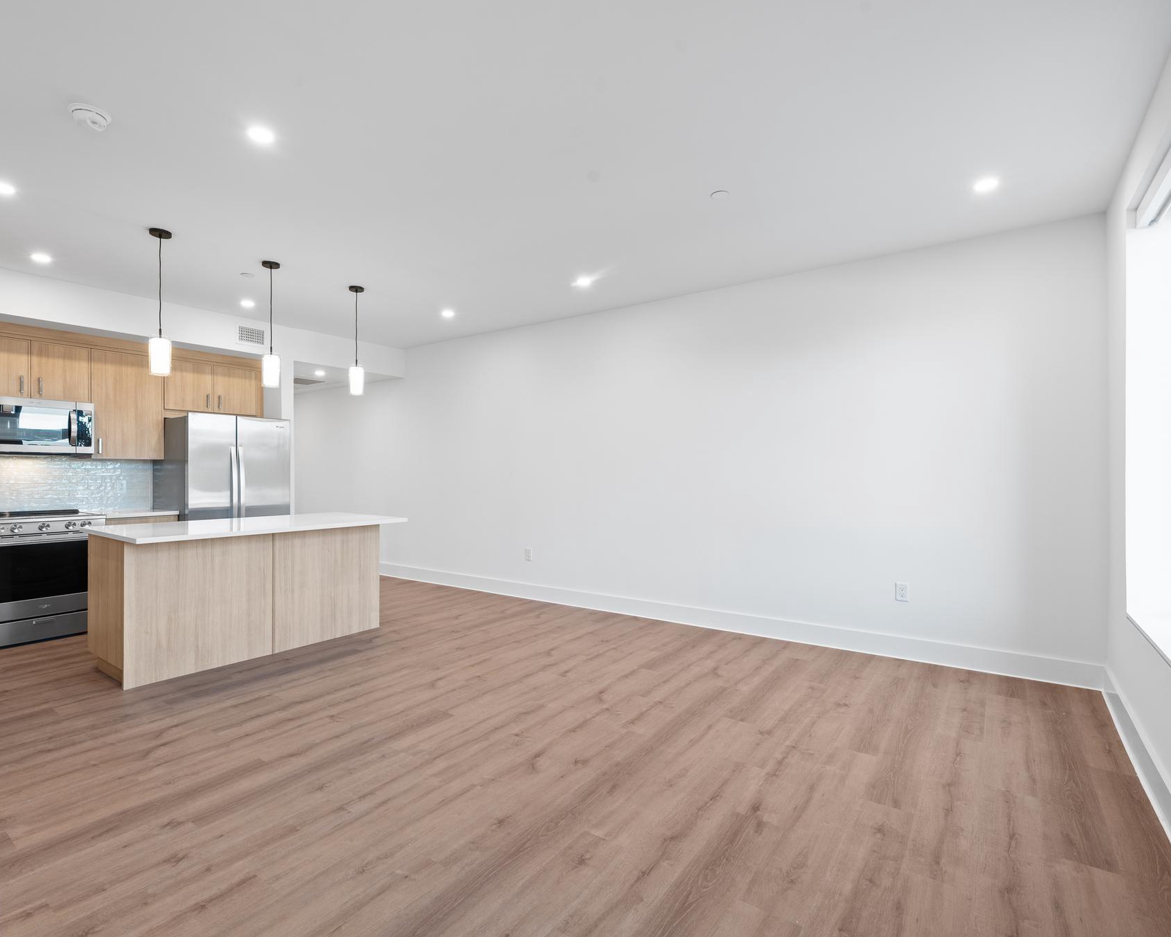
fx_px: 589
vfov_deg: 77.0
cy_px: 467
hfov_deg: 89.6
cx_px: 554
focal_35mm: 17
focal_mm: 15
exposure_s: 1/6
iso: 320
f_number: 9
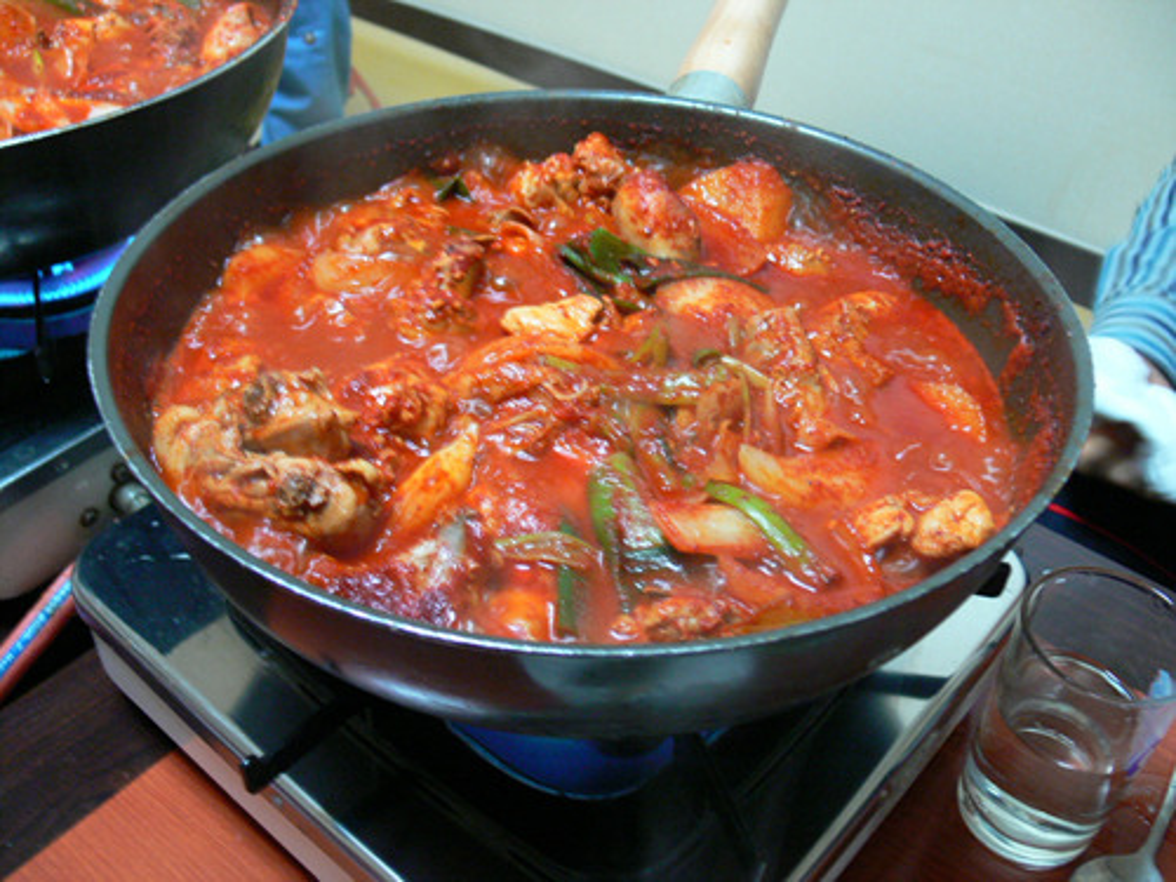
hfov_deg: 52.6
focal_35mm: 35
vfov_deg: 40.7
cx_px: 588
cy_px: 441
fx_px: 1189
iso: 200
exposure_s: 1/8
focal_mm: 7.4
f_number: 2.8
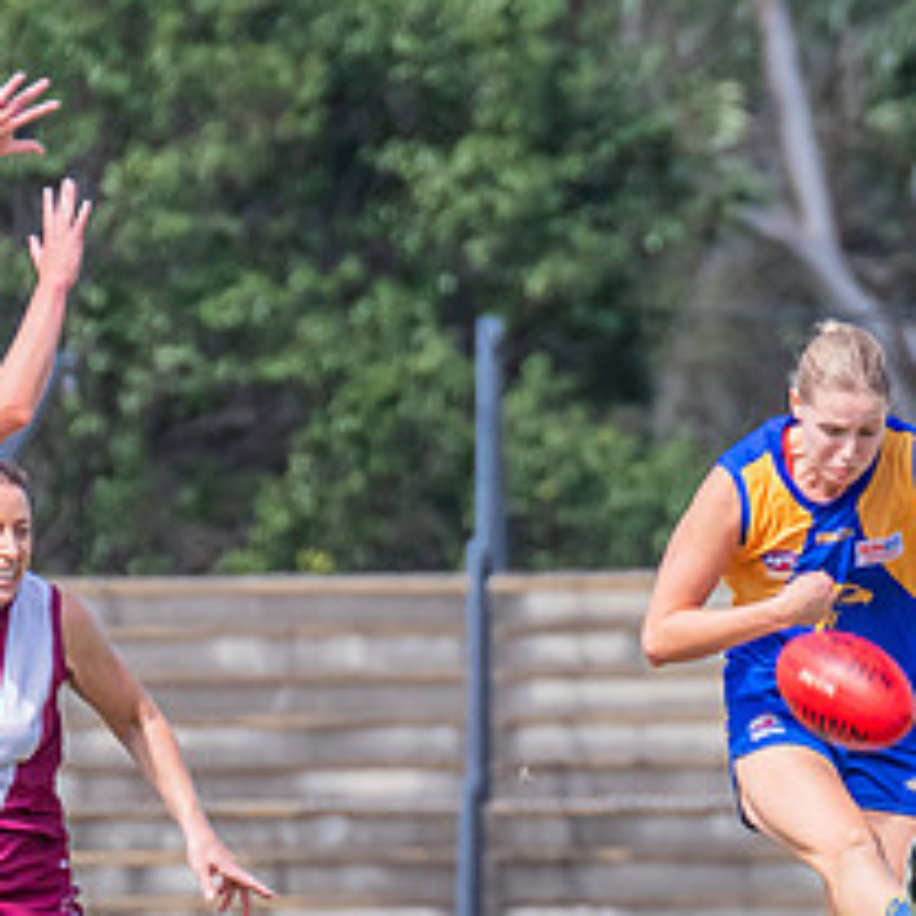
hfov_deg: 1.0
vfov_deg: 1.0
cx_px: 698
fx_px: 52811
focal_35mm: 1764
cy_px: 667
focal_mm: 420
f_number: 9
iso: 800
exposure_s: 1/1250
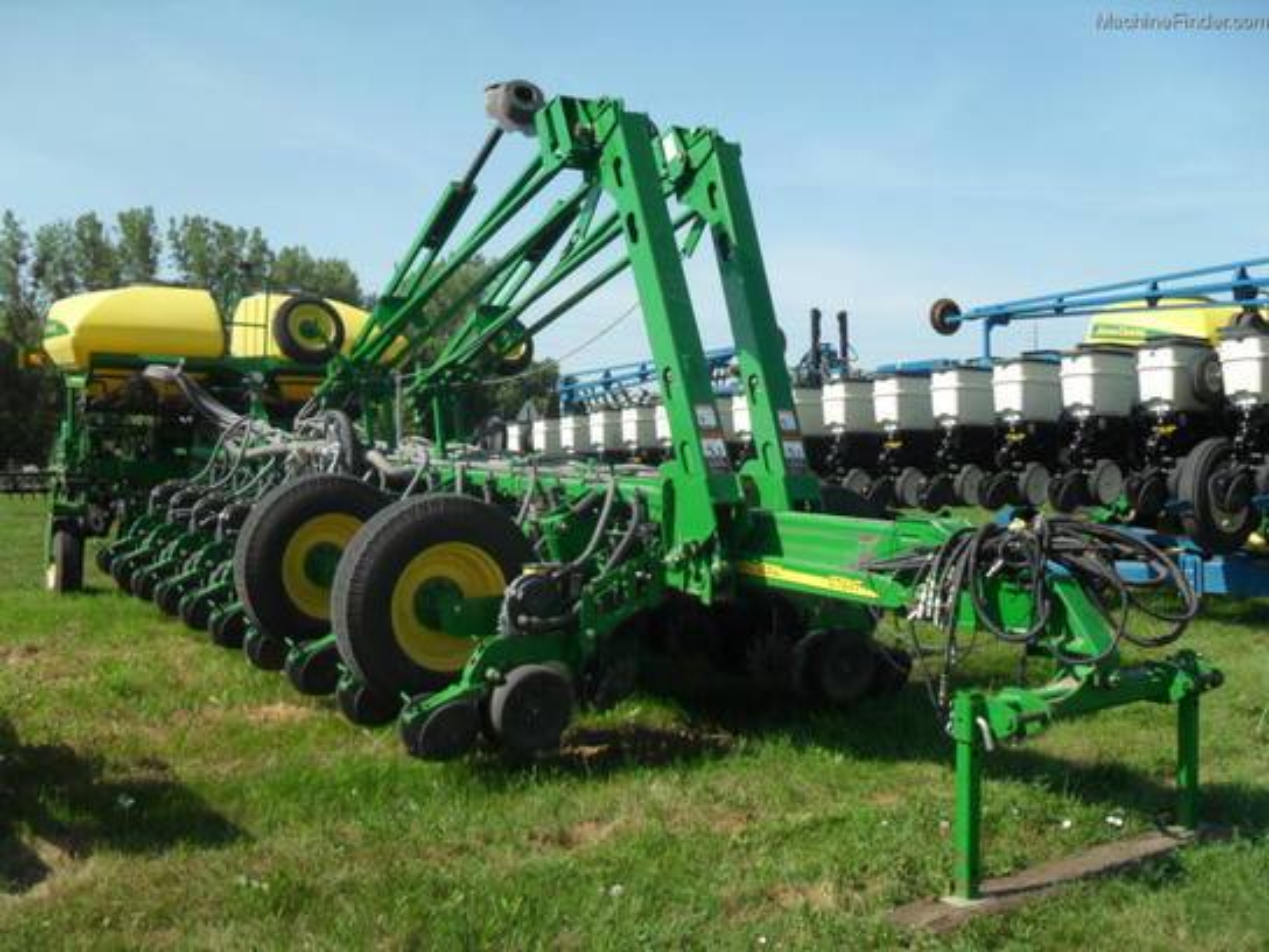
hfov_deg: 52.6
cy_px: 476
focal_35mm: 35
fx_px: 1283
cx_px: 634
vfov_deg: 40.7
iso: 100
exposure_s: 1/125
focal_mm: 6.2
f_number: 8.9
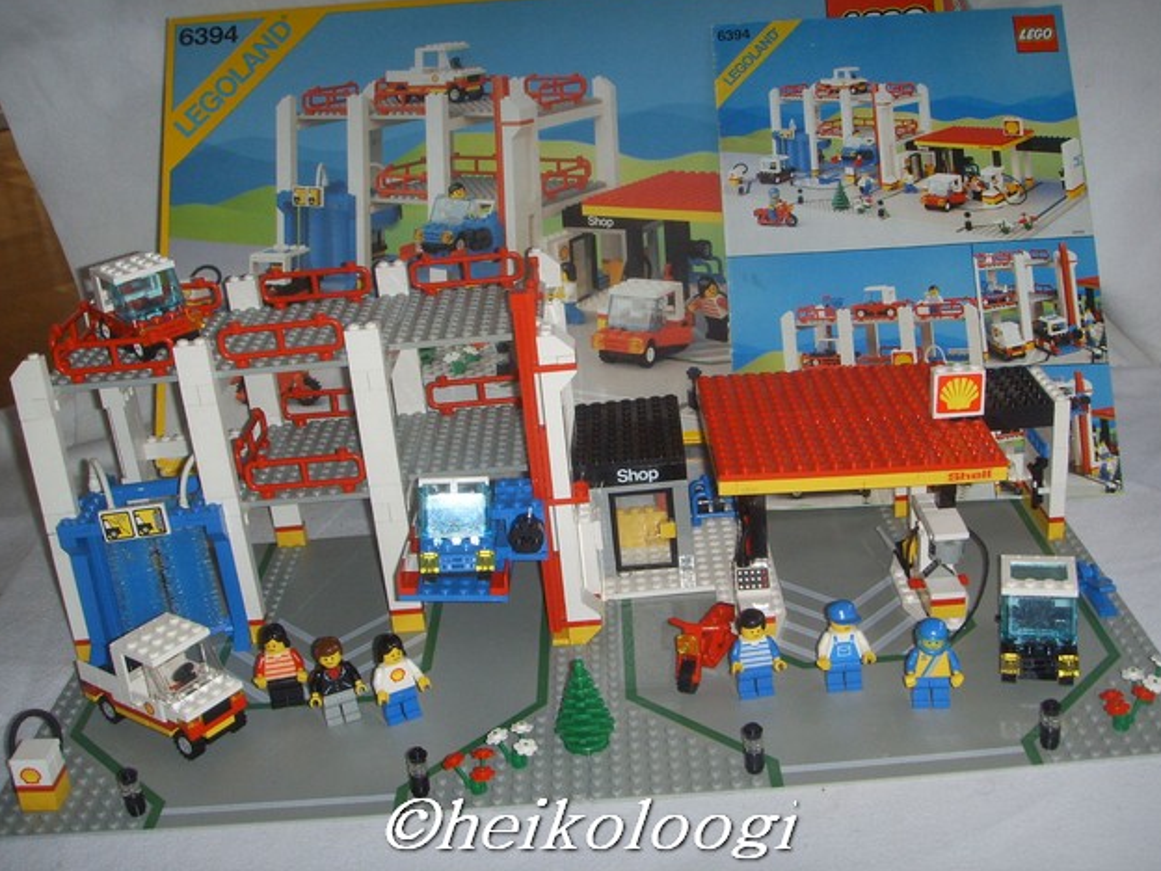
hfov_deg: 46.8
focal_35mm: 40
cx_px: 594
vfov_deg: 36.0
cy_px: 428
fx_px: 1342
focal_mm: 6.6
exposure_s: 1/45
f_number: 3.5
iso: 100
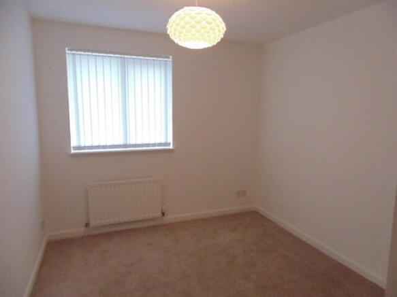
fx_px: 252
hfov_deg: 76.4
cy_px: 148
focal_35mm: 22
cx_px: 198
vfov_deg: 61.1
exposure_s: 1/160
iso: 400
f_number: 3.1
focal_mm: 4
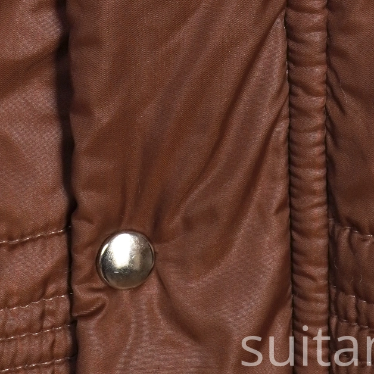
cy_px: -430
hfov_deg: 9.4
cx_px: 167
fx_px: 2286
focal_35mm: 187
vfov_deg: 8.7
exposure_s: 1/40
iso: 320
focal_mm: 32
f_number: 7.1
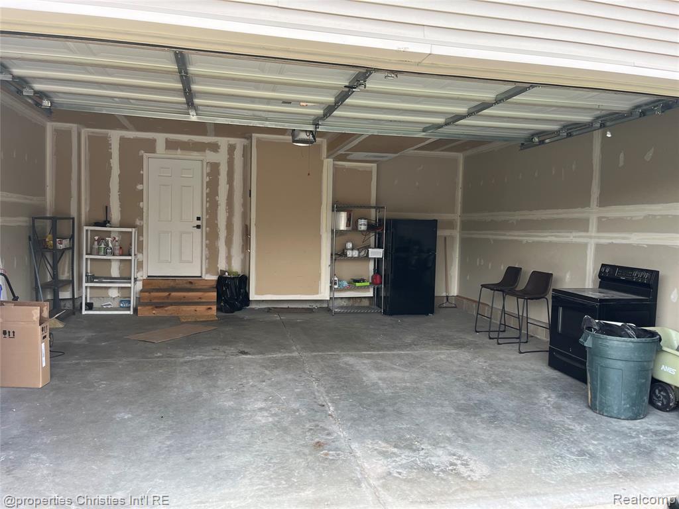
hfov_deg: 67.3
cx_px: 340
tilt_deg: -6.0
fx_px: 510
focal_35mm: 26
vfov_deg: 53.1
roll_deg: -0.9
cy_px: 254
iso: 50
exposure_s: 1/240
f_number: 1.6
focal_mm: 5.1
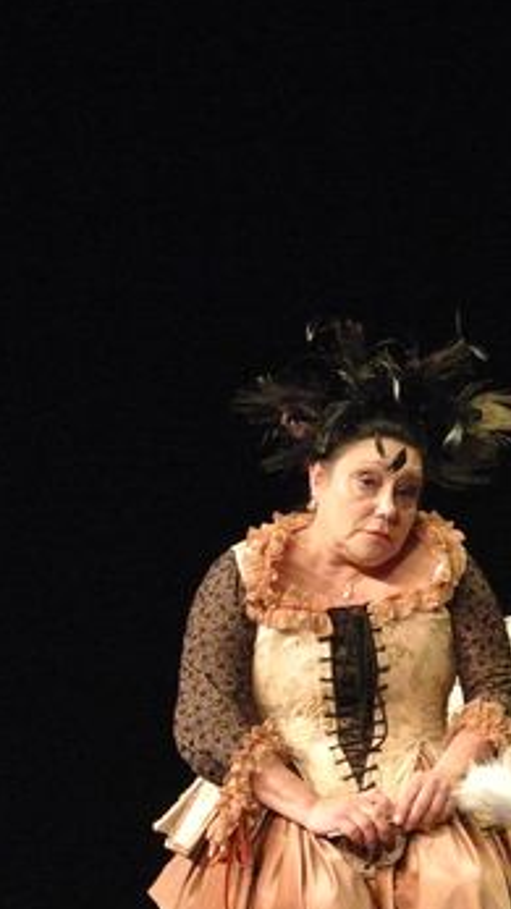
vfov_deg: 9.8
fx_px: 5303
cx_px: 807
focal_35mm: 220
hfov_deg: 5.5
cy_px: 664
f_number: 5
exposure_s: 1/100
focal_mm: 33.9
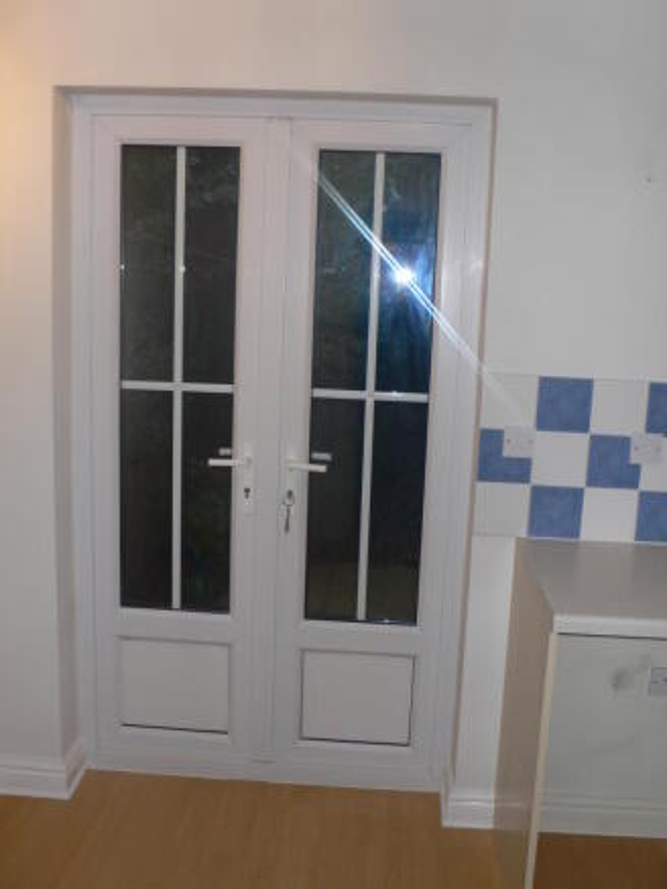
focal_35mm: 34
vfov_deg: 53.9
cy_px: 444
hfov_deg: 41.8
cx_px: 334
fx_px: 873
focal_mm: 6.3
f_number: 2.8
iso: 100
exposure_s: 1/30
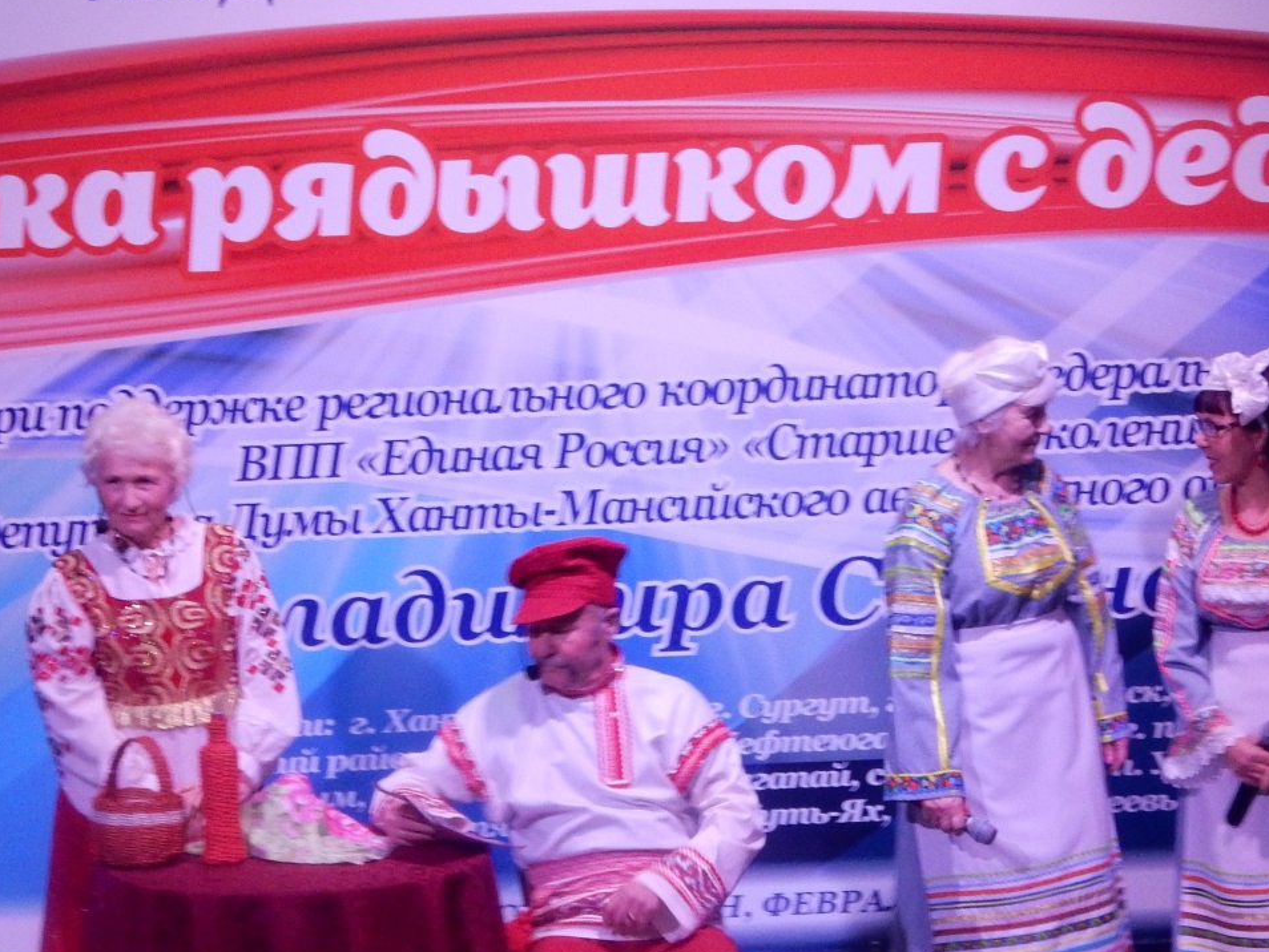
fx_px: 6087
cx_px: 827
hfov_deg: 11.9
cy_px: 715
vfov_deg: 8.9
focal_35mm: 166
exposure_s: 1/30
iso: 560
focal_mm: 17.6
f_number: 5.3
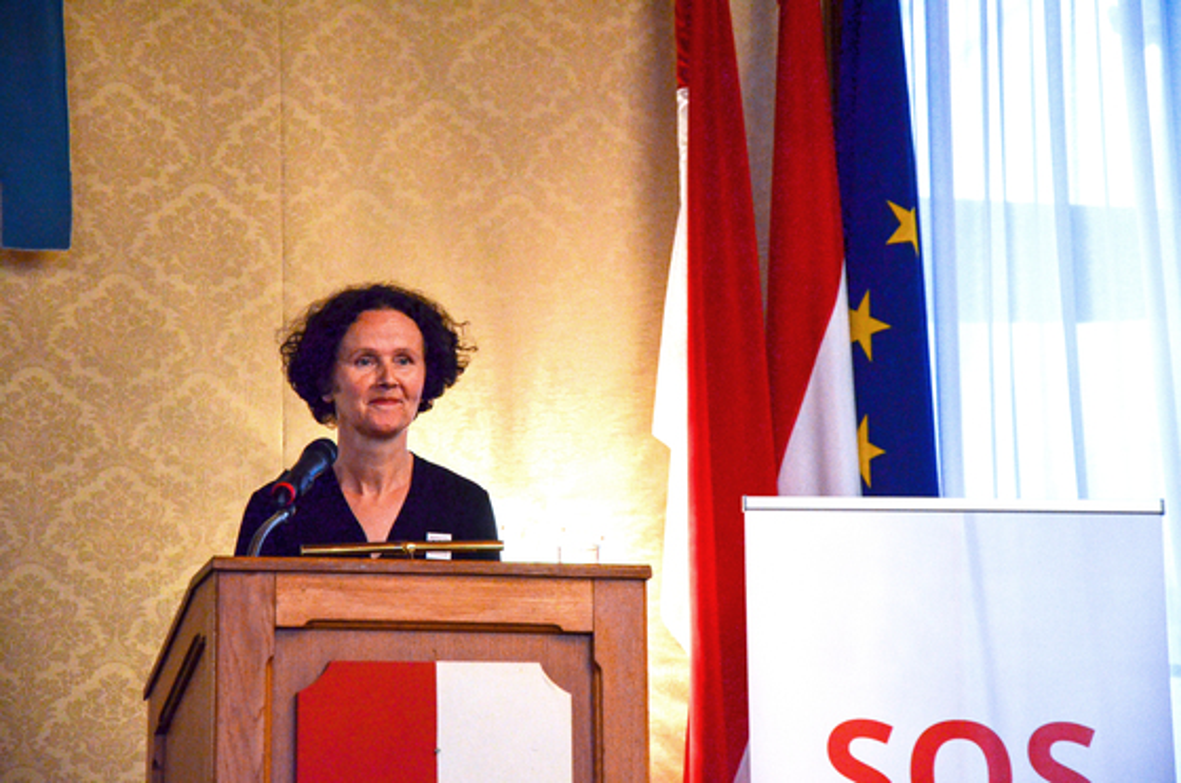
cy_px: 392
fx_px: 4174
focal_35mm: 128
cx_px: 590
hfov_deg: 16.1
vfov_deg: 10.7
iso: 2000
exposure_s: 1/125
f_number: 5.6
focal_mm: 85
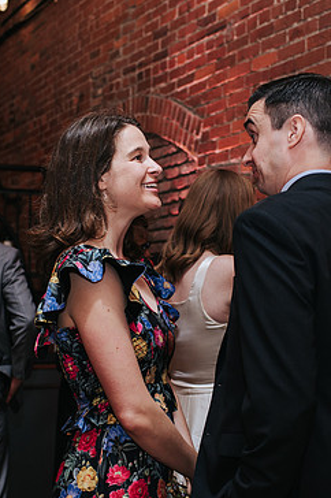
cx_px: 154
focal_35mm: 65
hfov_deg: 20.9
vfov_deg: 30.9
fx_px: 898
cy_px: 305
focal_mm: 35
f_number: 3.2
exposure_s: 1/200
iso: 800
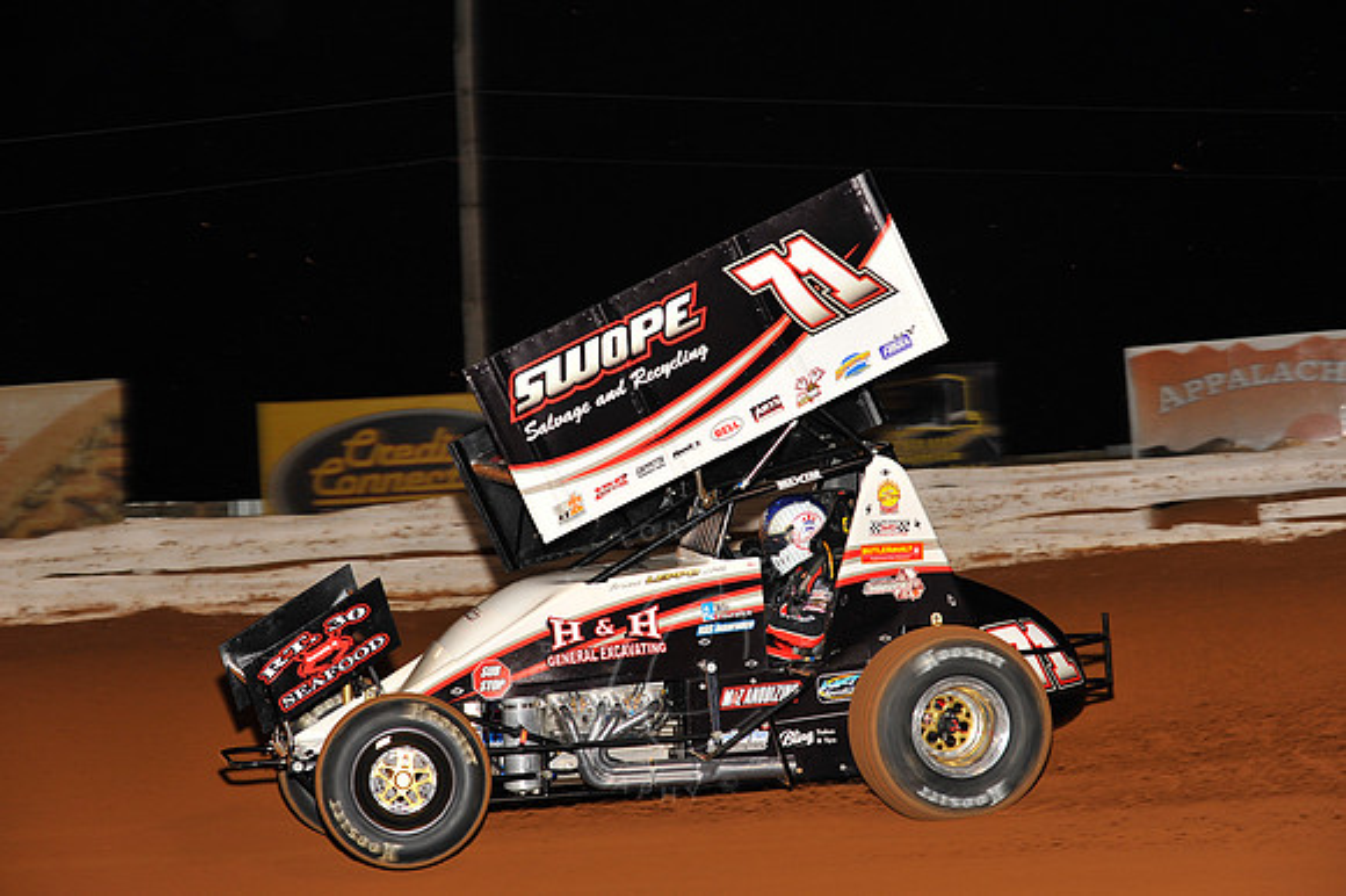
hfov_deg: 19.5
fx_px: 3923
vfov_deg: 13.0
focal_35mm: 105
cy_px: 448
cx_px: 673
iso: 500
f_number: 5.6
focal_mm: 105
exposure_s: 1/250
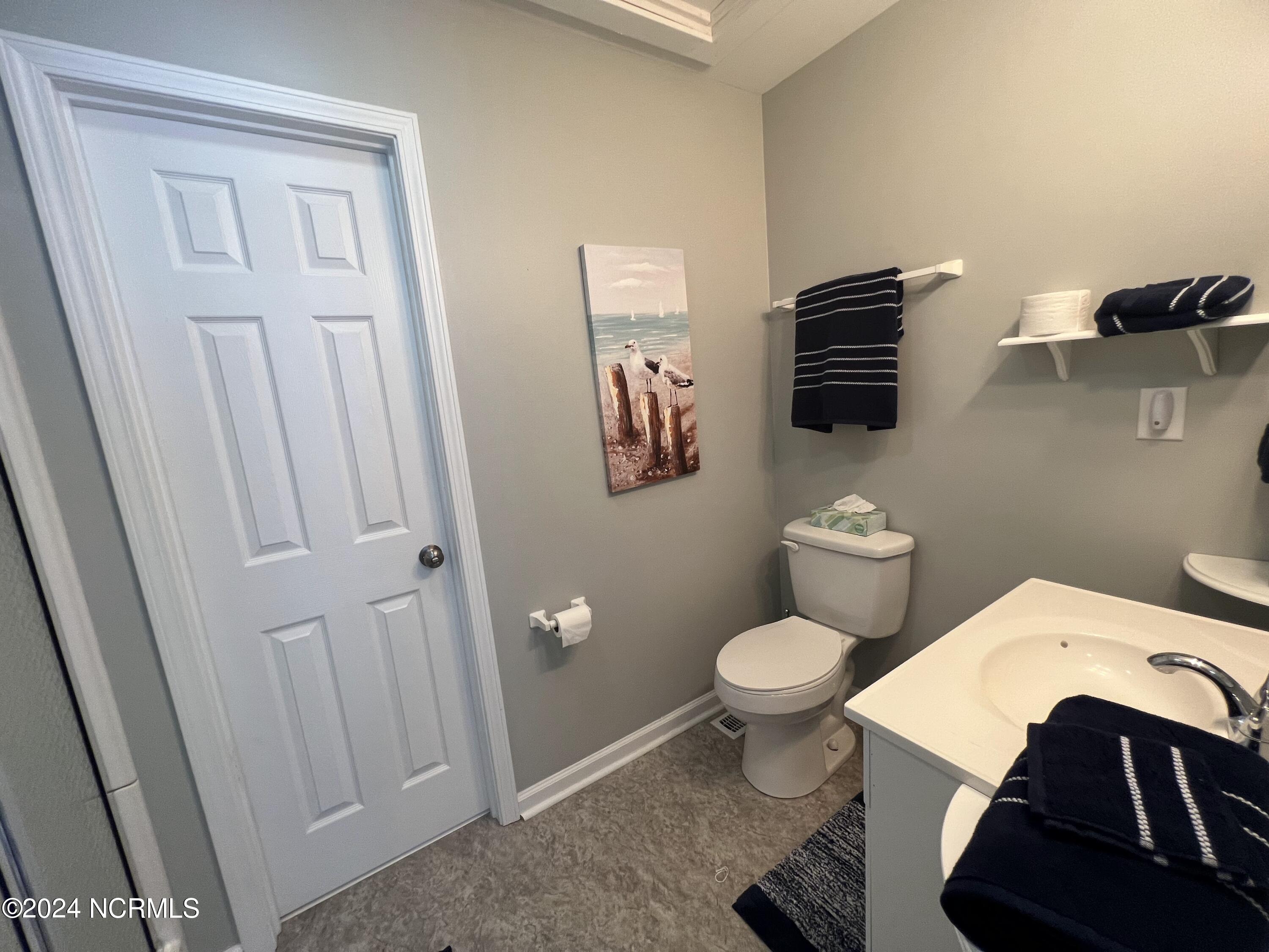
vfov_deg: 89.9
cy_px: 476
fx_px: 477
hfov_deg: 106.2
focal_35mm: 13
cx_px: 634
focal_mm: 1.57
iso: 125
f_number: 1.8
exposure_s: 1/60
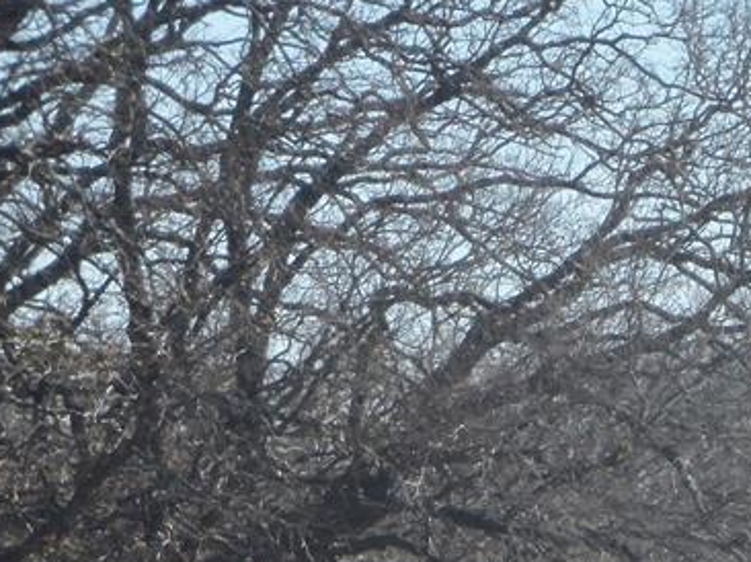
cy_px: 685
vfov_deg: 3.8
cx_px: 763
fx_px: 8499
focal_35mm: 392
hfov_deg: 5.0
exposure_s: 1/250
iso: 64
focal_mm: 25.3
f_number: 5.7
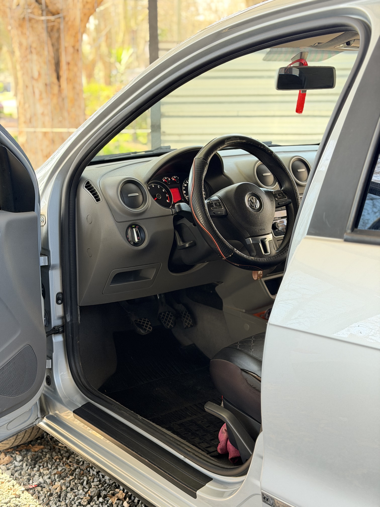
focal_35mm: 48
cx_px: 190
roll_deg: +0.6
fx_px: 703
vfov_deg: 39.7
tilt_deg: -13.8
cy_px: 254
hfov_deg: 30.3
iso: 200
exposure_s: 1/60
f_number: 1.78
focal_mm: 6.76
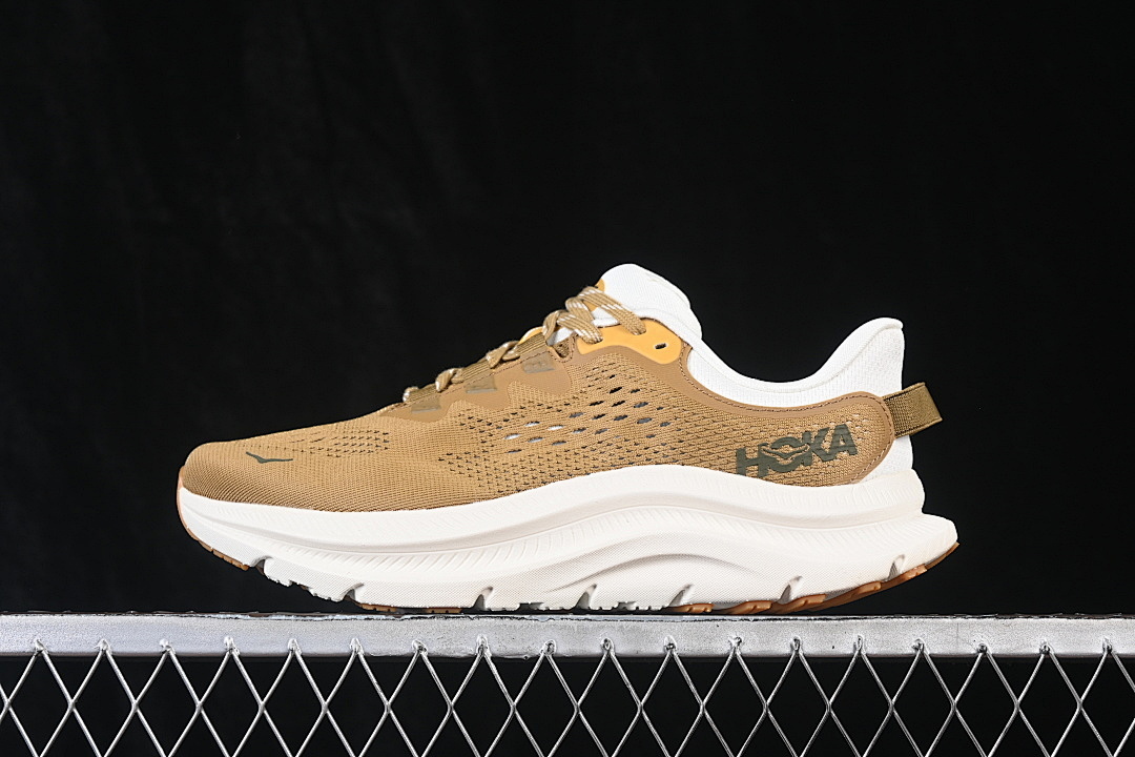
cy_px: 378
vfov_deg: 18.2
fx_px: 2364
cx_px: 568
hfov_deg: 27.0
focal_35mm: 75
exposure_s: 1/60
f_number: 7.1
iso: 160
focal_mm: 50
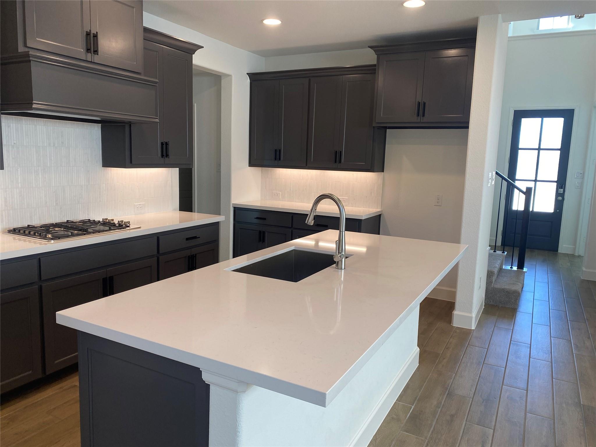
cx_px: 298
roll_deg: -0.8
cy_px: 224
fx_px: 448
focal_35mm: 26
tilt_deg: -7.9
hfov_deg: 67.3
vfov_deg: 53.1
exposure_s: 1/120
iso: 64
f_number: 1.8
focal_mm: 4.25
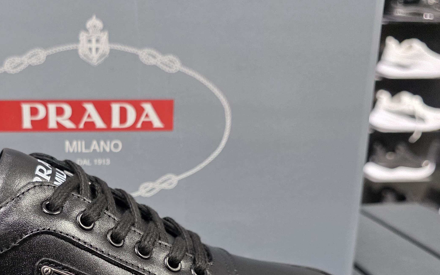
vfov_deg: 26.2
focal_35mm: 47
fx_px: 564
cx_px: 111
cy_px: 267
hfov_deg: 41.4
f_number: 1.7
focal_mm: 6.3
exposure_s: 1/100
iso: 320
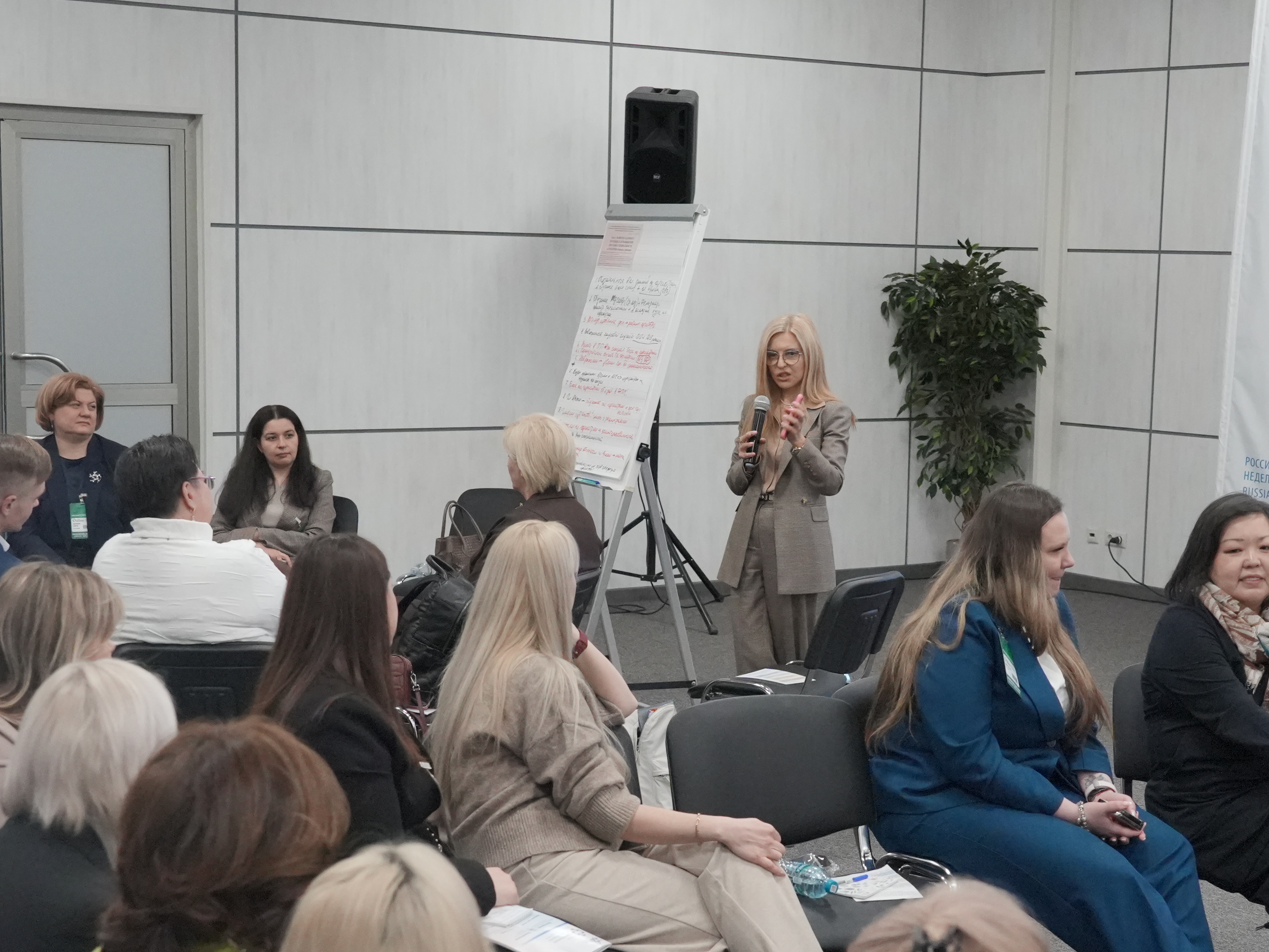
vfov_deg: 20.9
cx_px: 732
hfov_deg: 27.7
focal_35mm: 70
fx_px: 2566
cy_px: 644
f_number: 5
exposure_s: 1/250
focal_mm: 34
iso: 6400
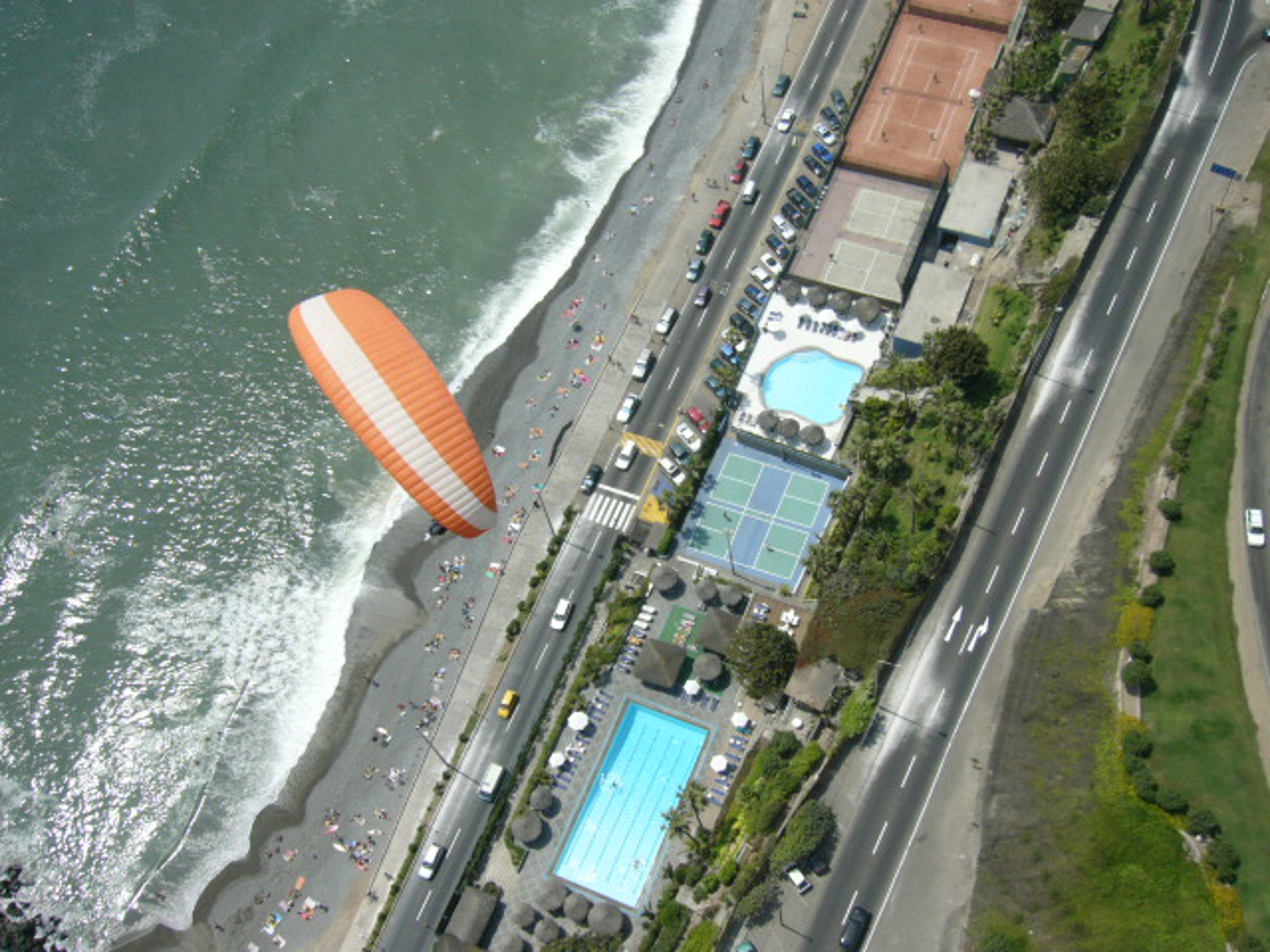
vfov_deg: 40.7
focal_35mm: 35
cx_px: 635
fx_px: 1284
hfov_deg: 52.6
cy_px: 476
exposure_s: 1/250
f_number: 8
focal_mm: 5.8
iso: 50
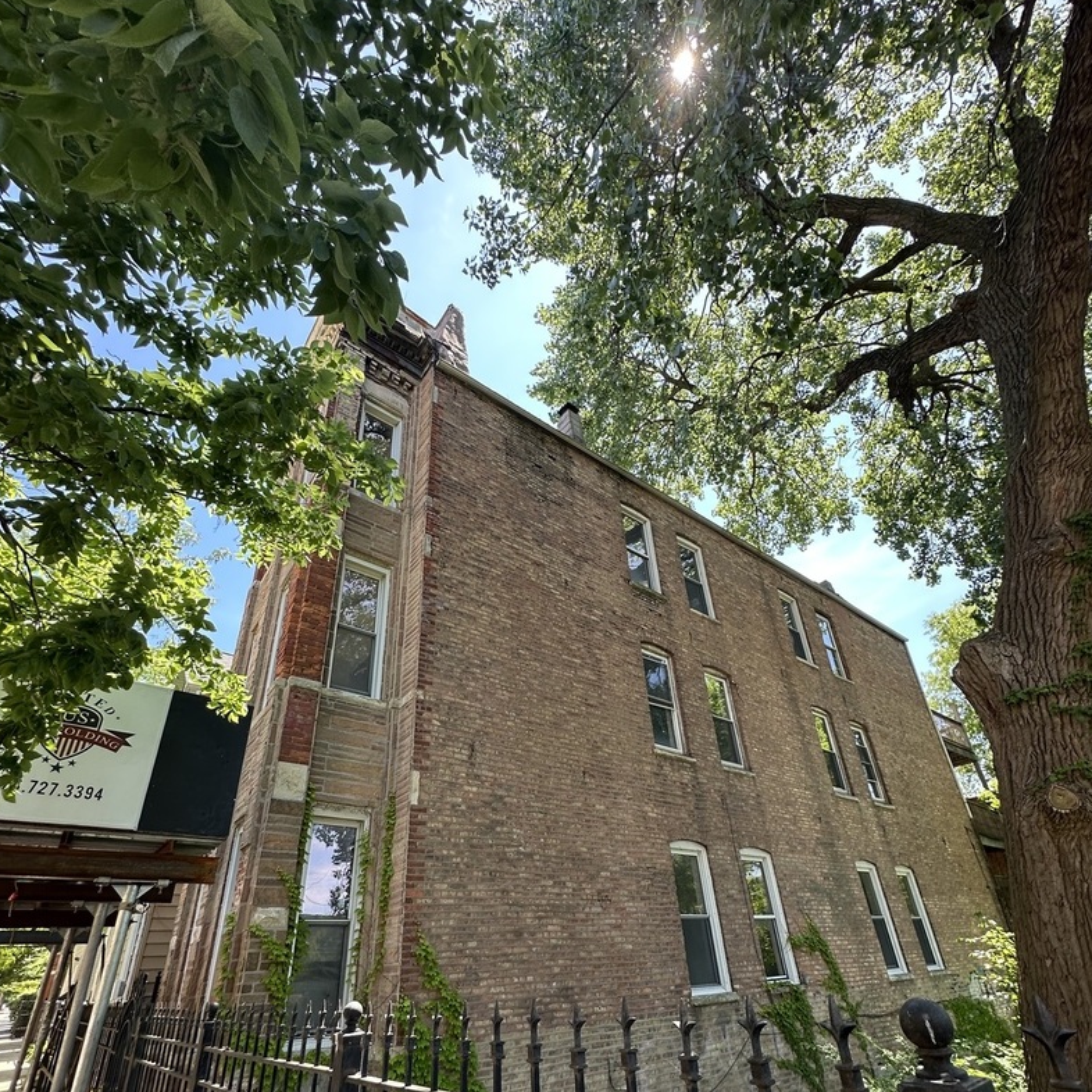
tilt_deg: +29.7
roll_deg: +2.4
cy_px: 646
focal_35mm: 17
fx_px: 607
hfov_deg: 84.0
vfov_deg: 83.1
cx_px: 545
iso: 40
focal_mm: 2.22
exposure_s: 1/182
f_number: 2.2
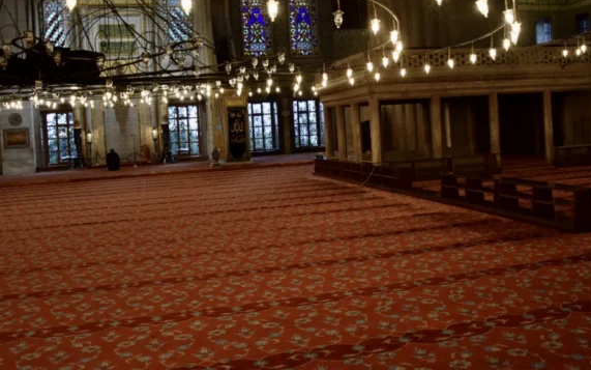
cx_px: 331
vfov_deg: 34.2
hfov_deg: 52.6
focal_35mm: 37
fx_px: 596
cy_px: 130
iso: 900
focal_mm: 18
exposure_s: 1/60
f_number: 3.5
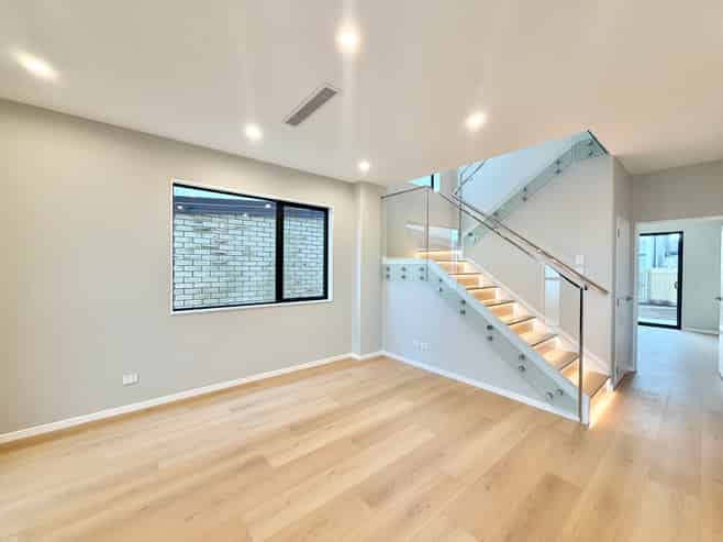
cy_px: 271
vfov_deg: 85.6
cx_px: 362
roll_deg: -0.4
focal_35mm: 14
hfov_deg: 102.1
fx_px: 292
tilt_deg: -0.6
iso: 100
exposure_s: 1/100
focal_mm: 2.22
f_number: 2.2
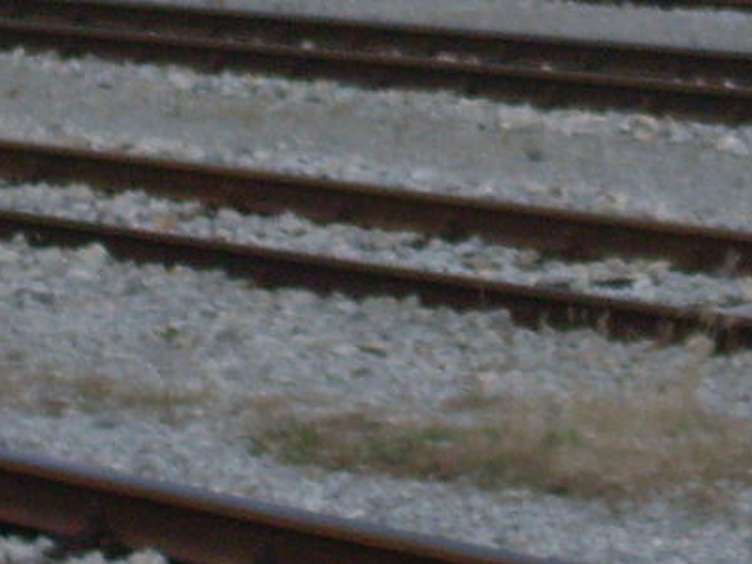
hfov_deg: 5.8
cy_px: -528
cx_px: 809
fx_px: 7427
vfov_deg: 4.3
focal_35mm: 342
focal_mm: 11.7
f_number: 3.7
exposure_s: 1/1000
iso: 80
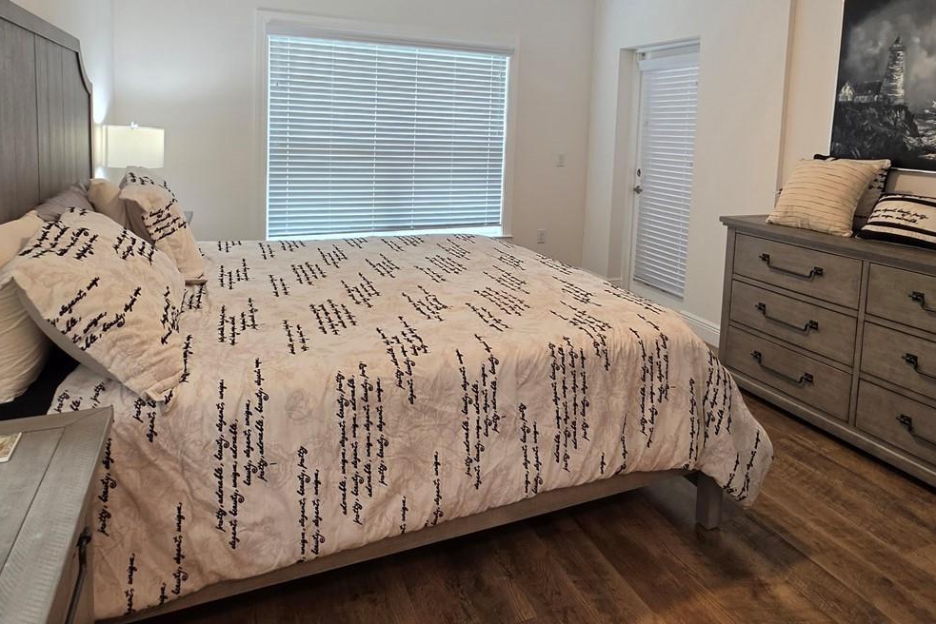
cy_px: 175
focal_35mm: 22
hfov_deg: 78.5
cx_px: 491
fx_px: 572
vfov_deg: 55.2
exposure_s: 1/120
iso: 125
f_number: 1.9
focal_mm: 2.2
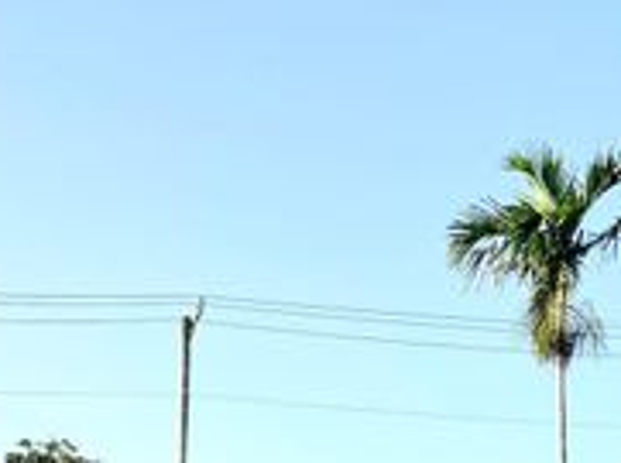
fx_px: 1289
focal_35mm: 72
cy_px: 561
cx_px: -14
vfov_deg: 19.2
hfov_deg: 25.6
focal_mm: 5.1
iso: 50
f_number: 1.6
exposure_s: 1/1600
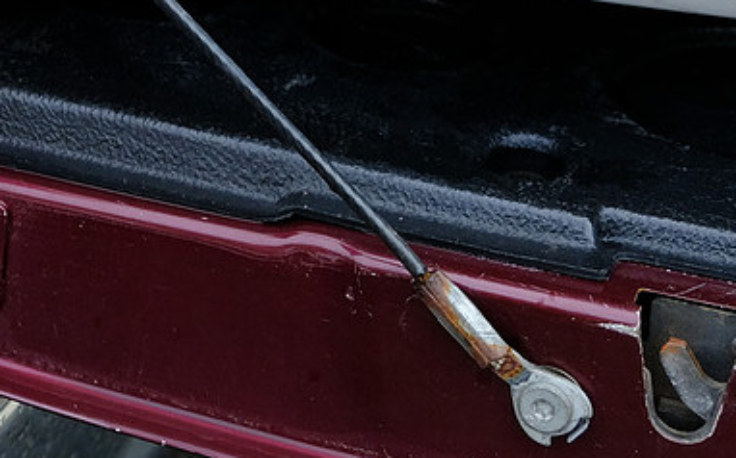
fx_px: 1944
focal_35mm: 97
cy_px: -216
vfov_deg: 12.8
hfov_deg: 20.7
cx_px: -10
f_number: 3.6
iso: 800
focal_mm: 22.3
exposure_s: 1/1300
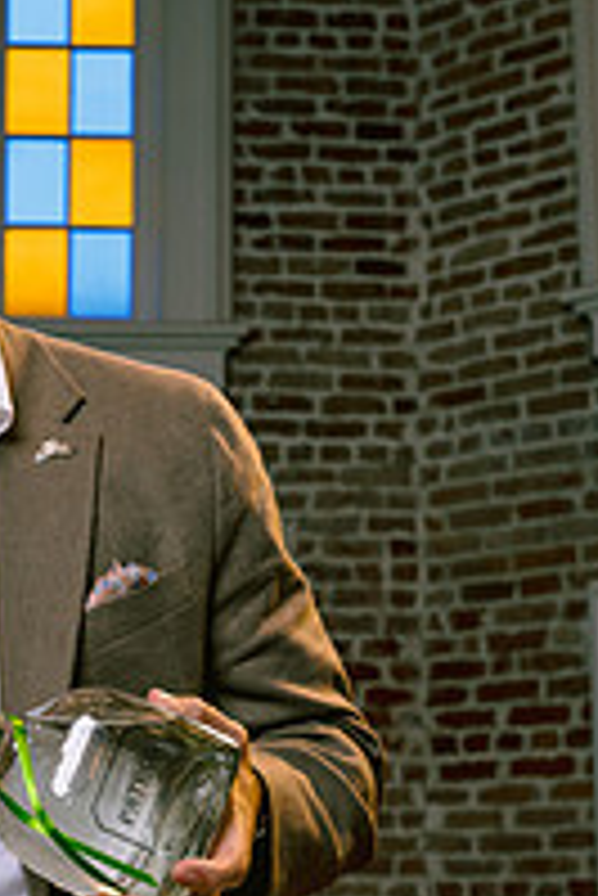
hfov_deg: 16.9
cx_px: -27
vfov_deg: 25.3
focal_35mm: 79
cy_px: 675
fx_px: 1965
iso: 200
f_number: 5.6
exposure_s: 1/160
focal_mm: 35
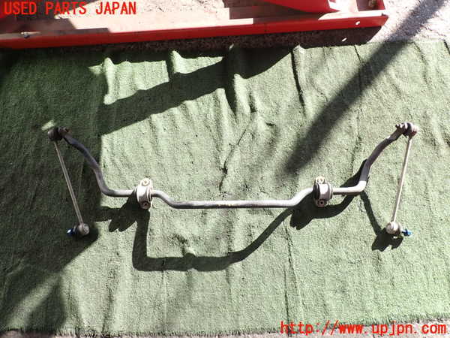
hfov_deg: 69.4
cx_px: 225
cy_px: 169
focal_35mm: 25
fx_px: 325
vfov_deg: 54.9
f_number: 2.8
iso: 100
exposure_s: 1/125
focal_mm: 4.5
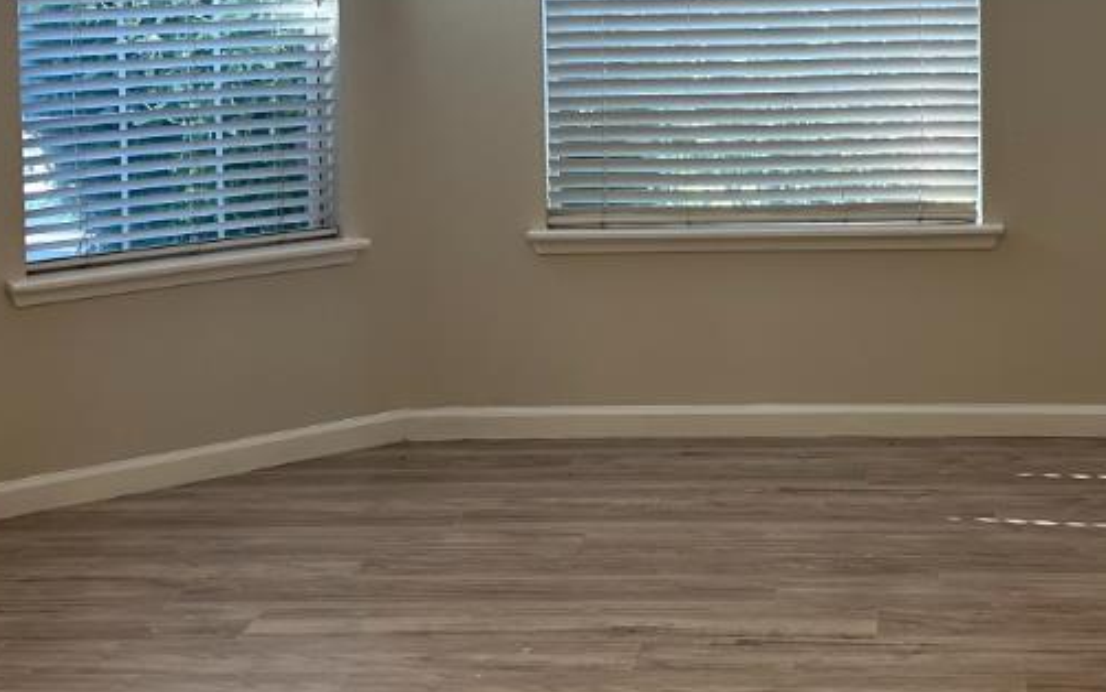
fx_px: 2291
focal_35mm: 76
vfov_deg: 16.9
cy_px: 45
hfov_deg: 27.0
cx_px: 740
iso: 80
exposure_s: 1/161
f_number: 1.78
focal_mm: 6.86
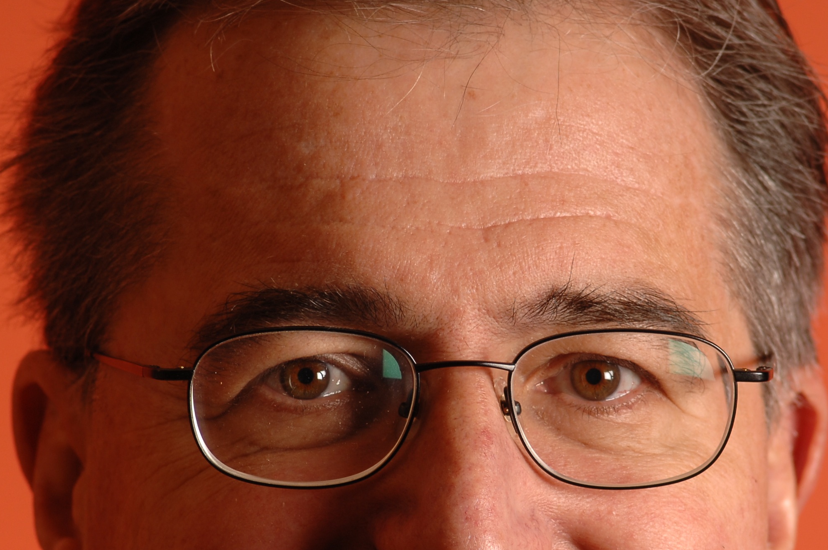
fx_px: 13348
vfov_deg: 2.4
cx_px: 463
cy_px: 417
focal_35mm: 581
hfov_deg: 3.6
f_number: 6.3
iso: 100
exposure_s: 1/200
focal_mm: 180
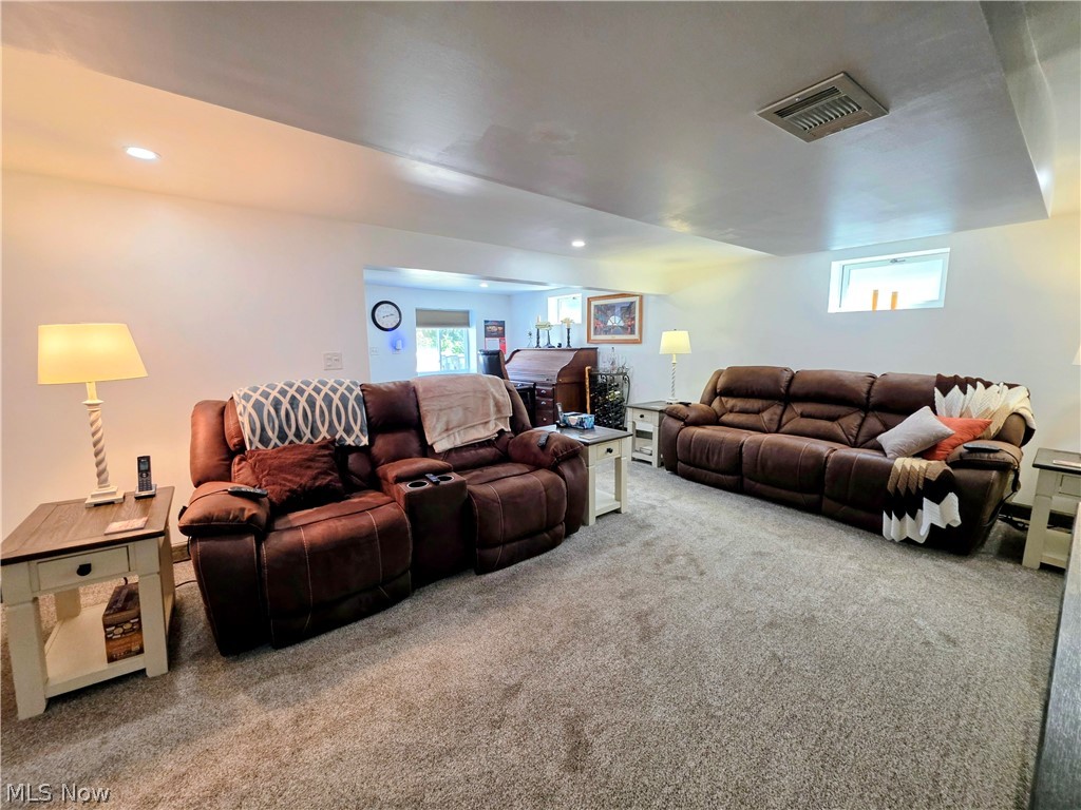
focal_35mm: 13
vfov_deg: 89.9
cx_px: 540
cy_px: 405
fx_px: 406
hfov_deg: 106.2
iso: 250
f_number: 1.9
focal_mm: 2.2
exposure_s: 1/120
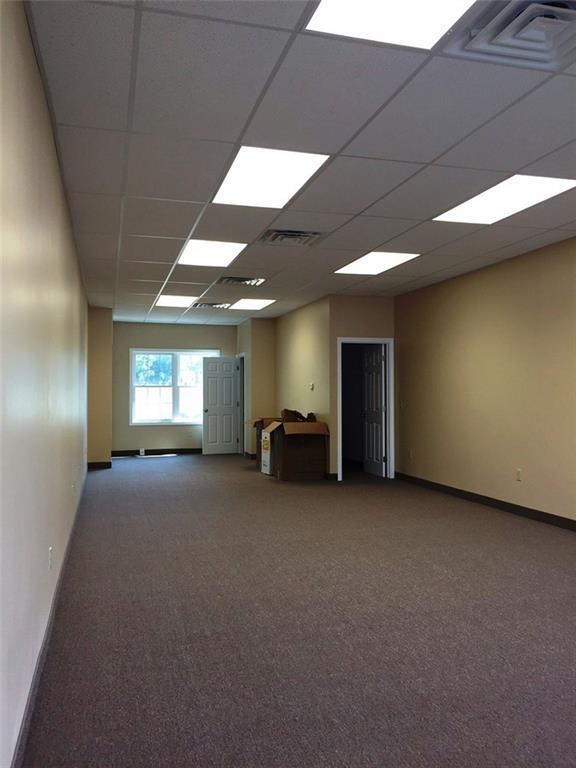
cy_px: 384
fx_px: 643
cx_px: 288
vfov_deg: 61.7
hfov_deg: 48.2
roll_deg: -0.2
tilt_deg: +1.3
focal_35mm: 29
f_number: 2.2
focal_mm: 4.15
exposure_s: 1/60
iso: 32
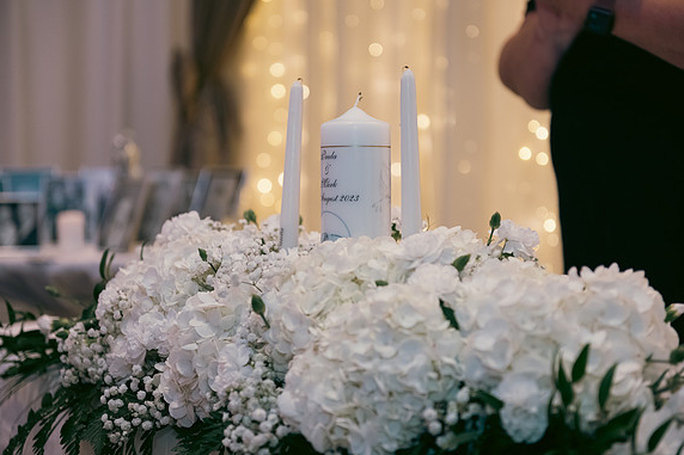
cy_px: 229
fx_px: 1349
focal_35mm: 71
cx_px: 341
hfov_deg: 28.5
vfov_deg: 19.2
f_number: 3.5
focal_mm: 70
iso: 800
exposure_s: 1/160
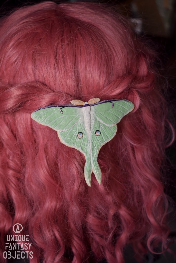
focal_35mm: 46
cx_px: 88
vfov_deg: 42.3
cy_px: 132
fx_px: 341
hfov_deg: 28.9
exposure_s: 1/80
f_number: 4.2
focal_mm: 31
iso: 400
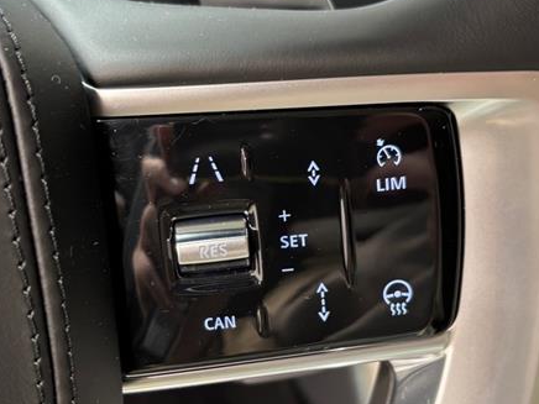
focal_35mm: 61
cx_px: 189
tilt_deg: -36.2
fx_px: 950
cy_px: 258
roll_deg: -2.0
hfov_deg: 31.5
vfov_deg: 23.9
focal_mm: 5.96
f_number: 1.6
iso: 125
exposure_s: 1/50
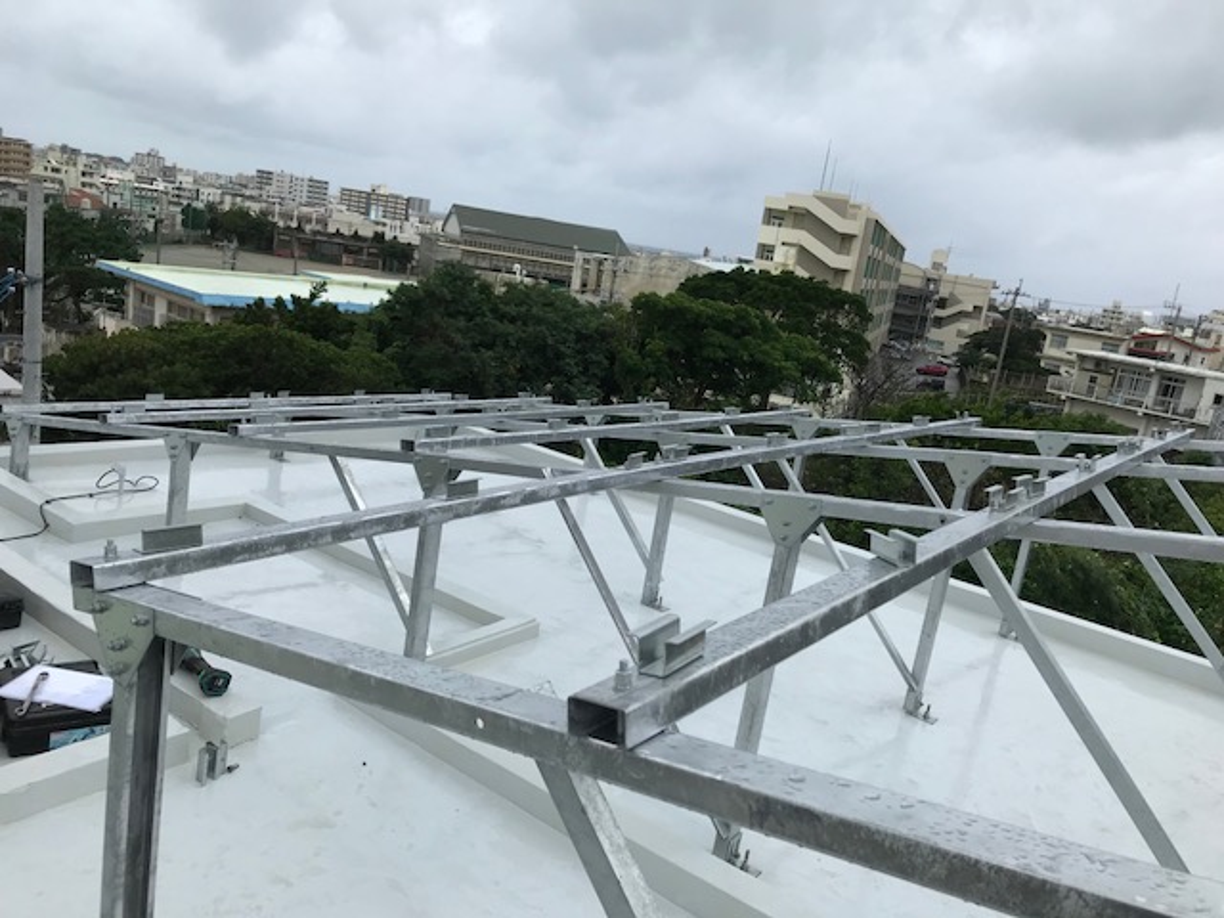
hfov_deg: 63.4
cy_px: 459
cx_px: 612
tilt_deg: -10.4
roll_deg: -9.9
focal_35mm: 28
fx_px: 990
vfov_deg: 49.7
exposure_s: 1/997
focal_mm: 3.99
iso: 20
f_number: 1.8
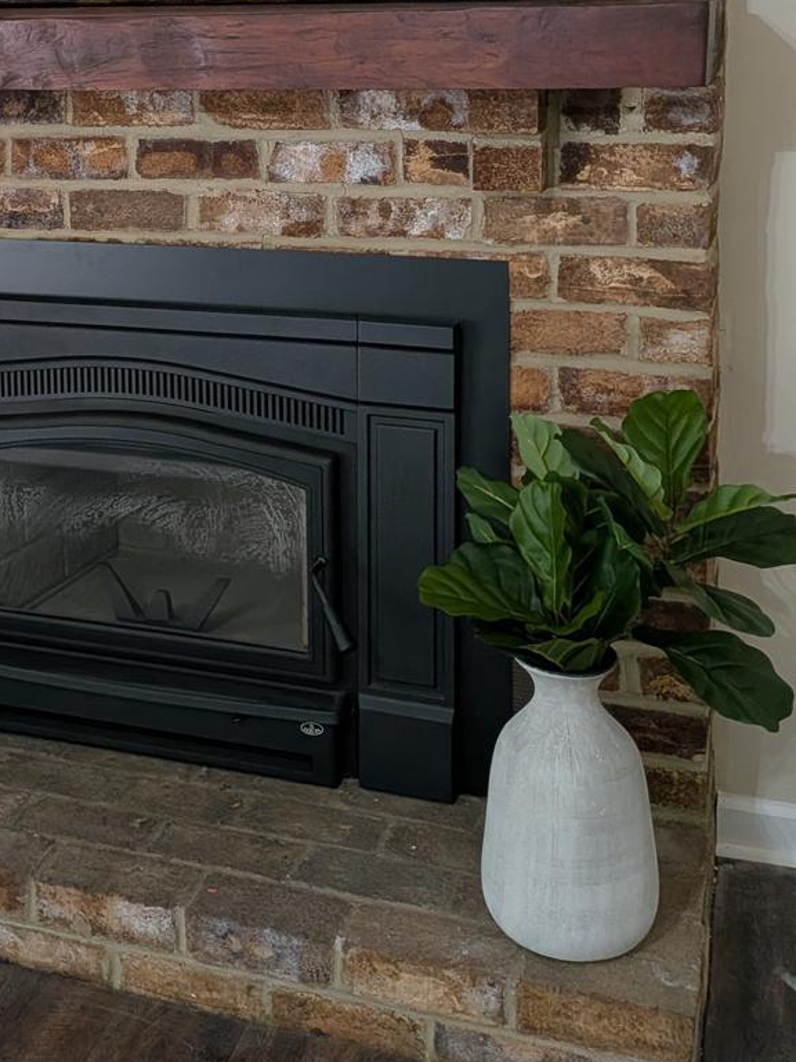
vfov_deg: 37.7
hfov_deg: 29.9
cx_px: 218
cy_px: 163
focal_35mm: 48
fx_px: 1472
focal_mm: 4.53
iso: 476
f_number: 1.7
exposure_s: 1/120
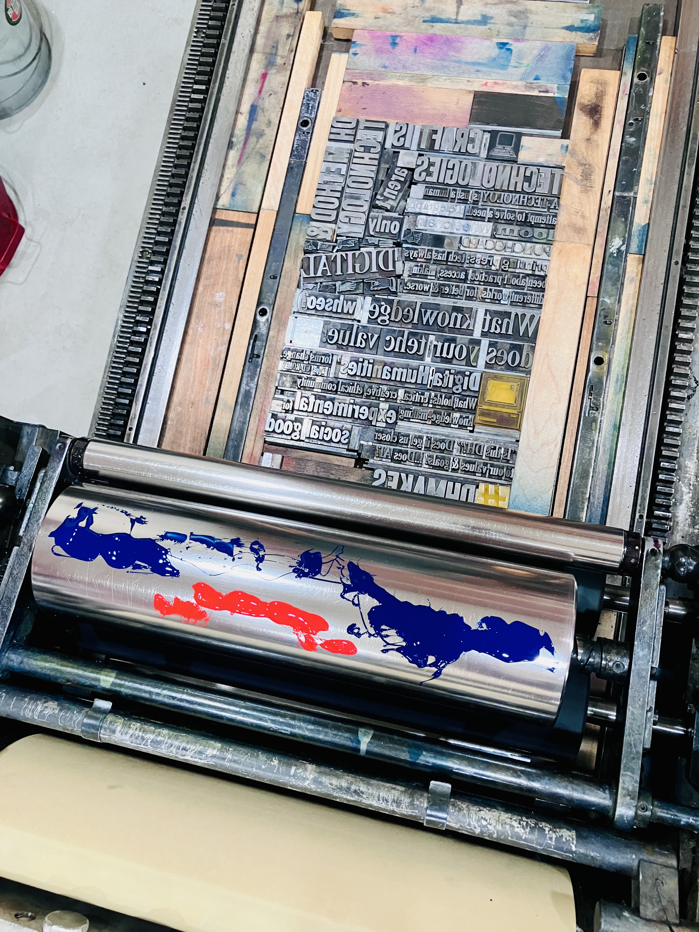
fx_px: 754
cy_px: 466
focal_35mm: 28
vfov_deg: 63.4
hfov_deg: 49.7
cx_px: 350
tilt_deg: -76.1
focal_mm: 3.99
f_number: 1.8
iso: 250
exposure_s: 1/60
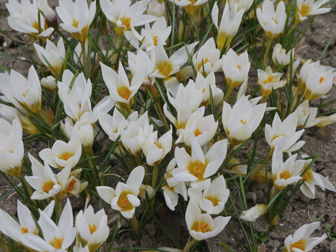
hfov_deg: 23.3
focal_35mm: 84
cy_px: 126
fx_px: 816
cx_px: 168
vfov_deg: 17.6
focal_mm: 42
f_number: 9
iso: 160
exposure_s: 1/320
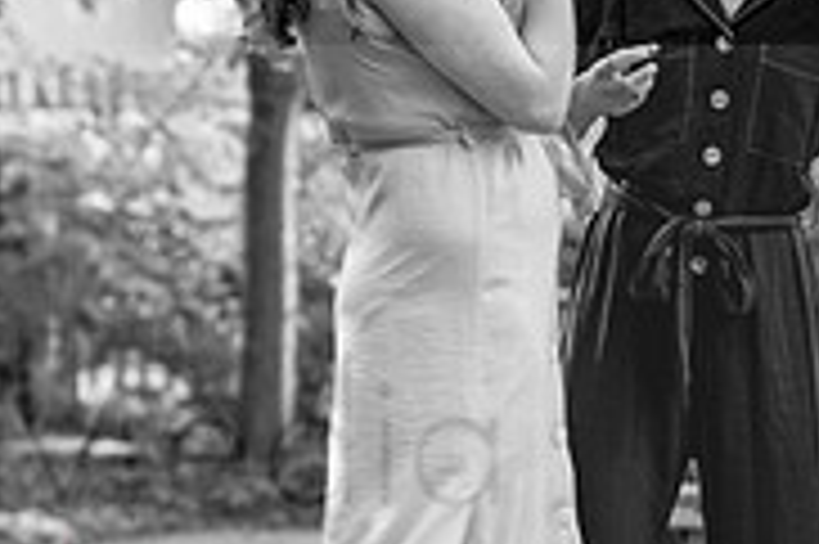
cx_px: -252
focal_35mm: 223
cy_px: 479
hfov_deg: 9.1
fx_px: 5069
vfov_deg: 6.1
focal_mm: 70
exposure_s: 1/80
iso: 125
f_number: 2.8
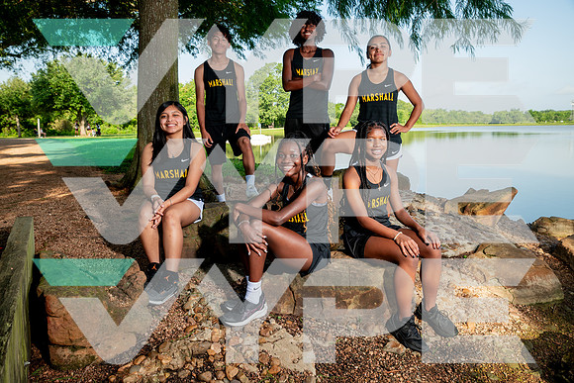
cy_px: 192
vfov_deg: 43.6
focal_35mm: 30
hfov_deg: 61.9
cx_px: 287
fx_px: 478
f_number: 7.1
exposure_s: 1/200
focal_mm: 30
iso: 200
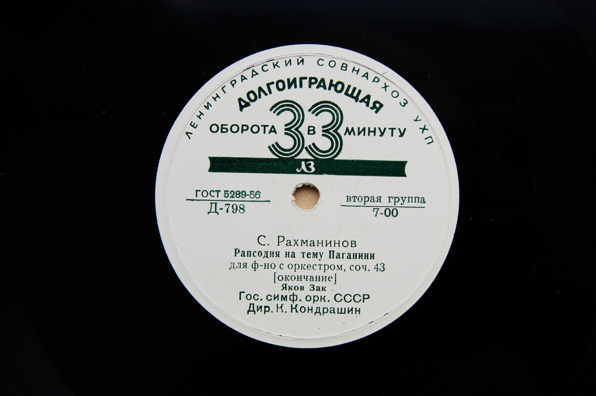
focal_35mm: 52
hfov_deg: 37.9
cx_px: 298
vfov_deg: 25.7
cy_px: 198
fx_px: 868
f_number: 5.6
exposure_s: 1/125
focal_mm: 35
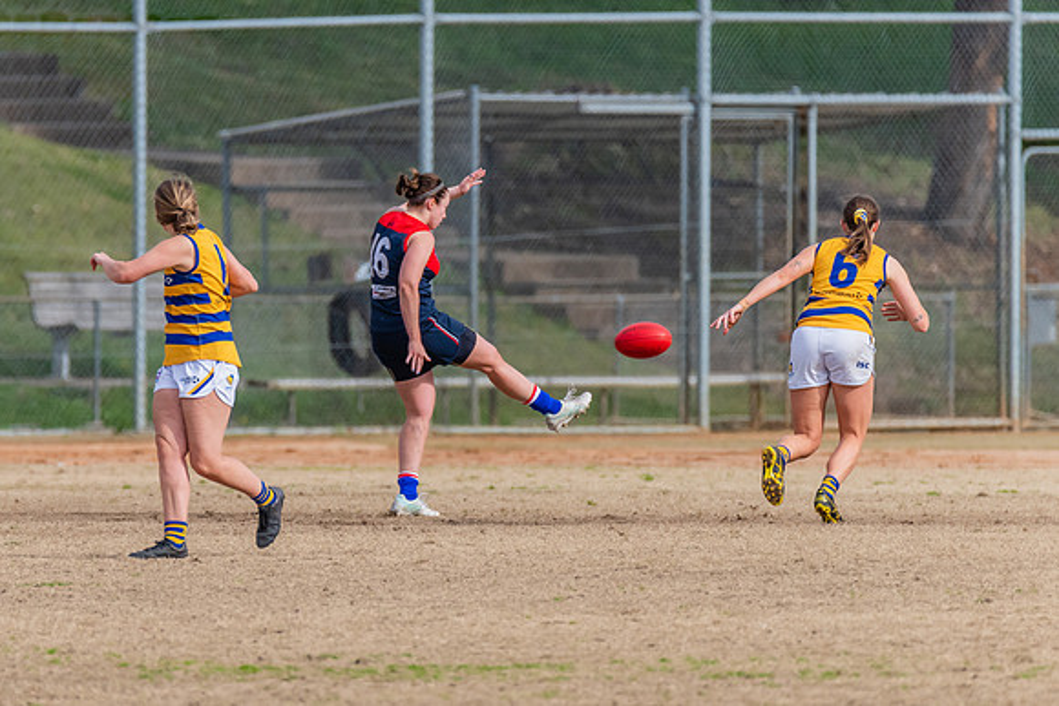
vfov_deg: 1.6
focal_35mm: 883
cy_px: 370
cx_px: 387
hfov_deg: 2.3
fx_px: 25971
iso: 800
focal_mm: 600
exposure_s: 1/2000
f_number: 7.1
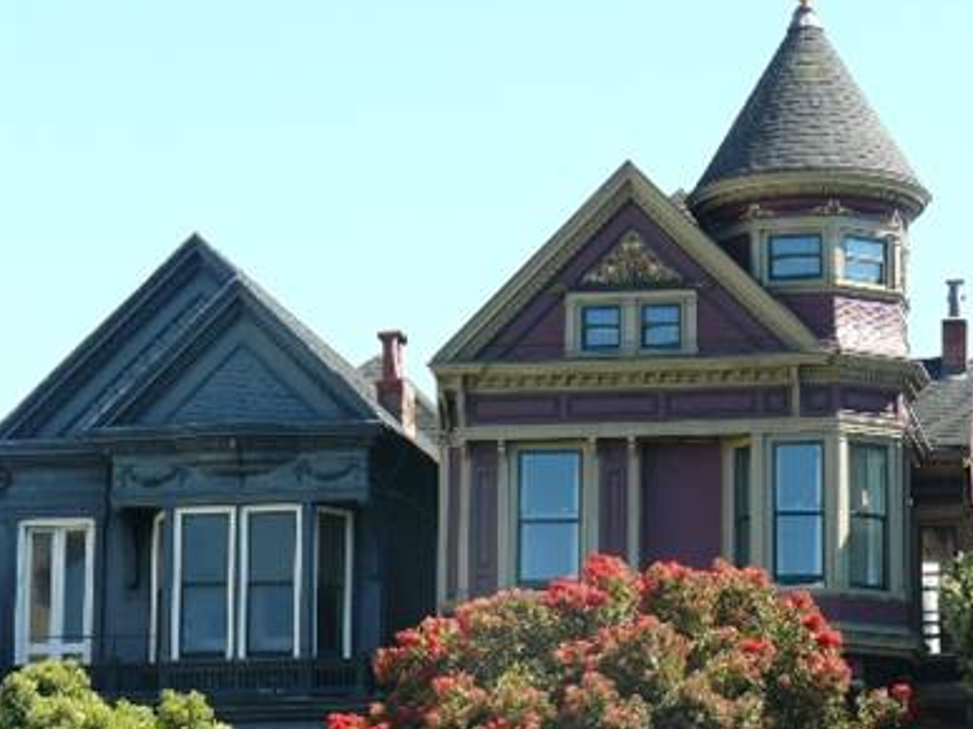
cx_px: 598
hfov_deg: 14.2
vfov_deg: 10.7
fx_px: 3906
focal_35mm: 139
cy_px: 377
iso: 100
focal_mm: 18.6
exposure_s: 1/200
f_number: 4.5
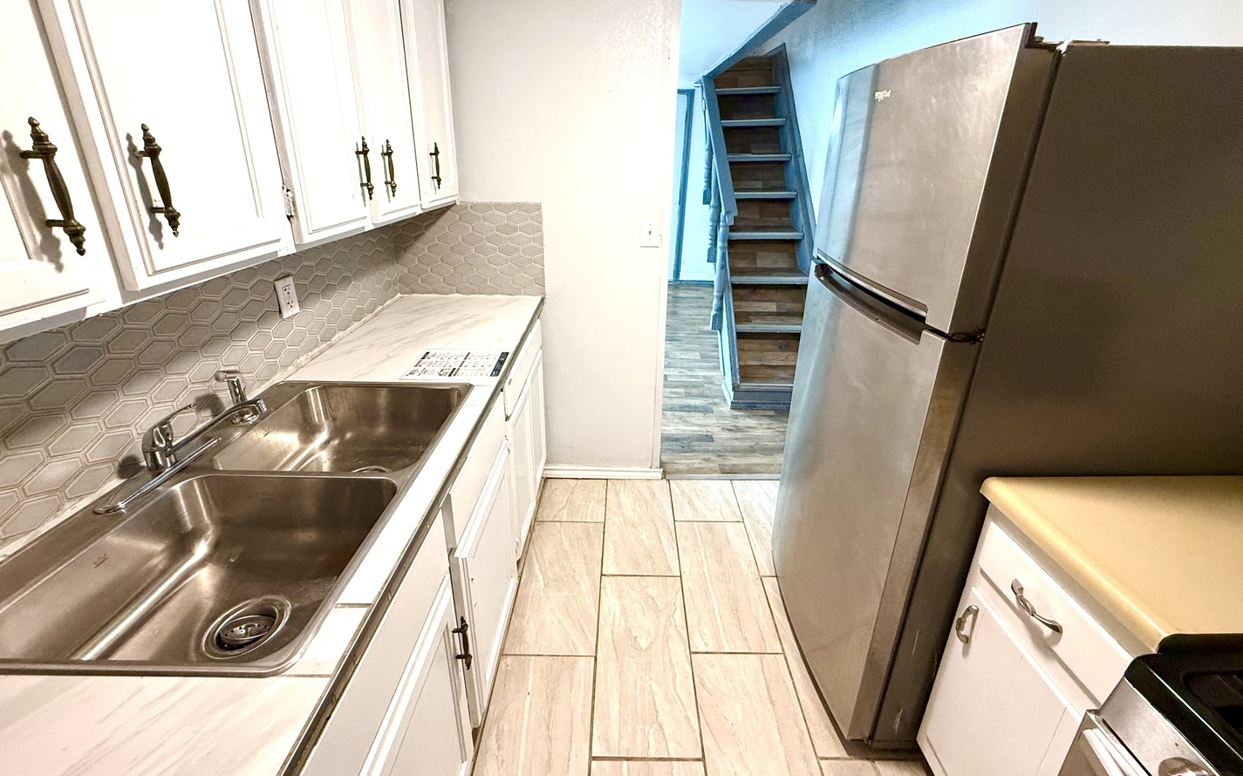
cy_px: 326
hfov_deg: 101.5
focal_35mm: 15
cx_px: 625
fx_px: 508
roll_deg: -0.6
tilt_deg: -18.8
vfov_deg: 74.2
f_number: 2.2
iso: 320
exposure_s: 1/60
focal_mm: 2.22
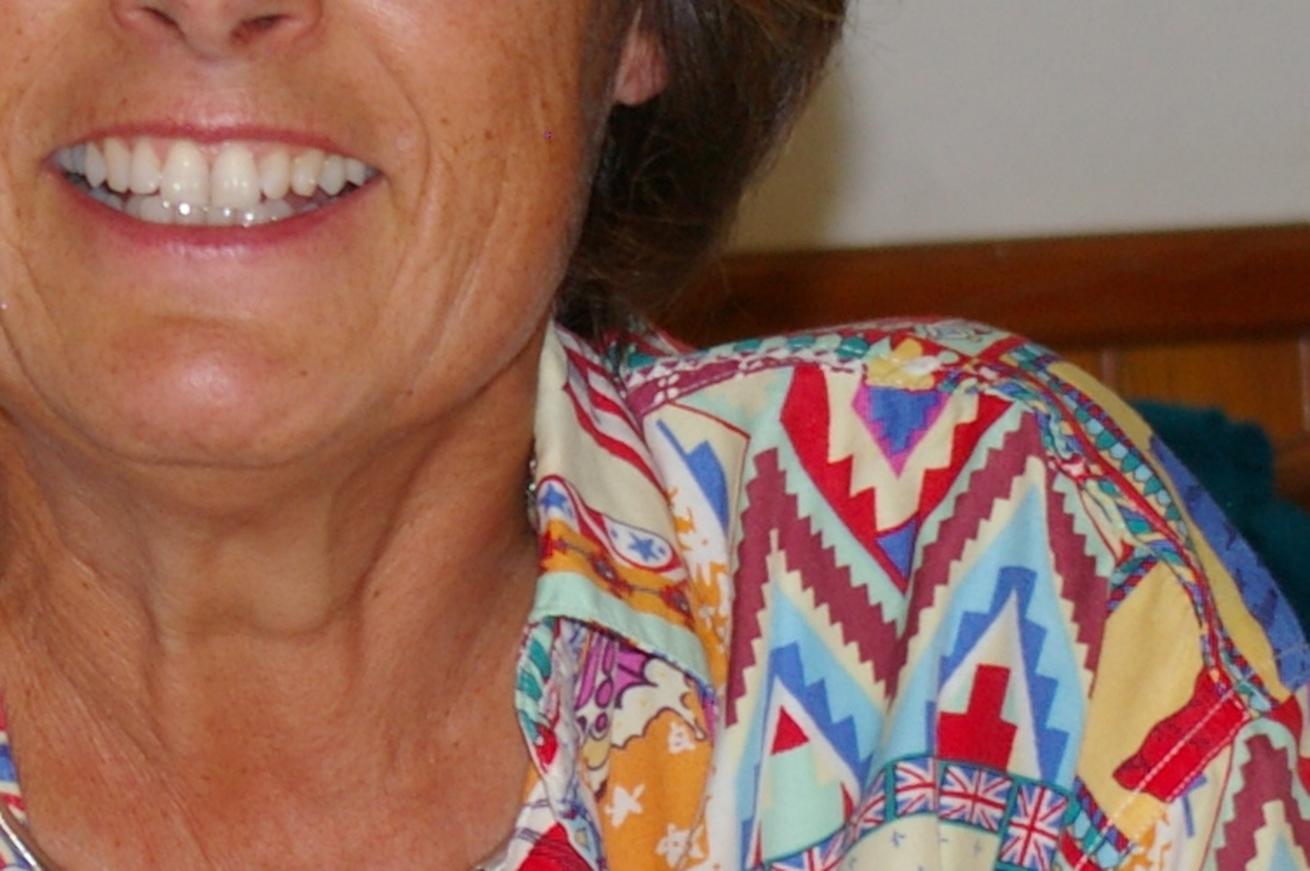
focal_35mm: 330
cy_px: 688
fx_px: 11998
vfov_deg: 4.2
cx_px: 338
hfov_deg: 6.2
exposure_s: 1/60
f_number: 5.6
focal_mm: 55
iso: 400
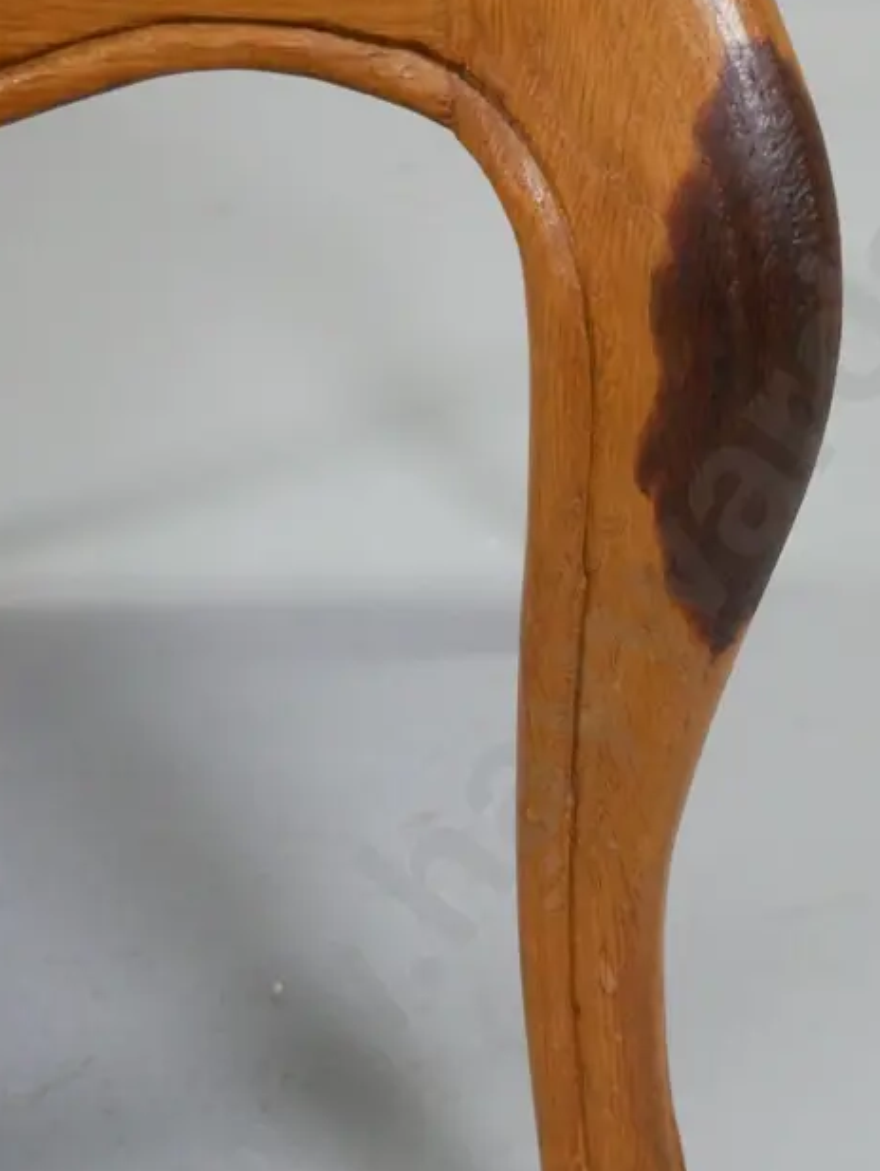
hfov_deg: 20.0
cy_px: 566
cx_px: 688
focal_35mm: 73
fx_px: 2470
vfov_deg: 26.7
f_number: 5.6
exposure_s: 1/100
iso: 3200
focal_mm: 22
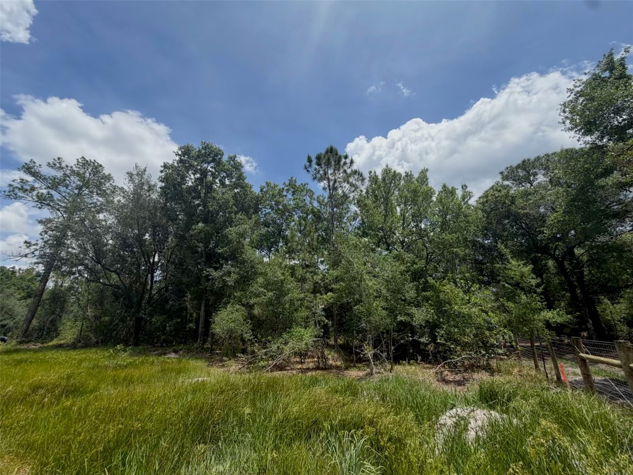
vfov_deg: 85.7
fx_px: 256
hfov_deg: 102.1
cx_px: 316
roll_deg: +0.7
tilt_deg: +19.9
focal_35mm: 14
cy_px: 238
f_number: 2.2
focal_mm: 2.22
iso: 25
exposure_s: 1/1017
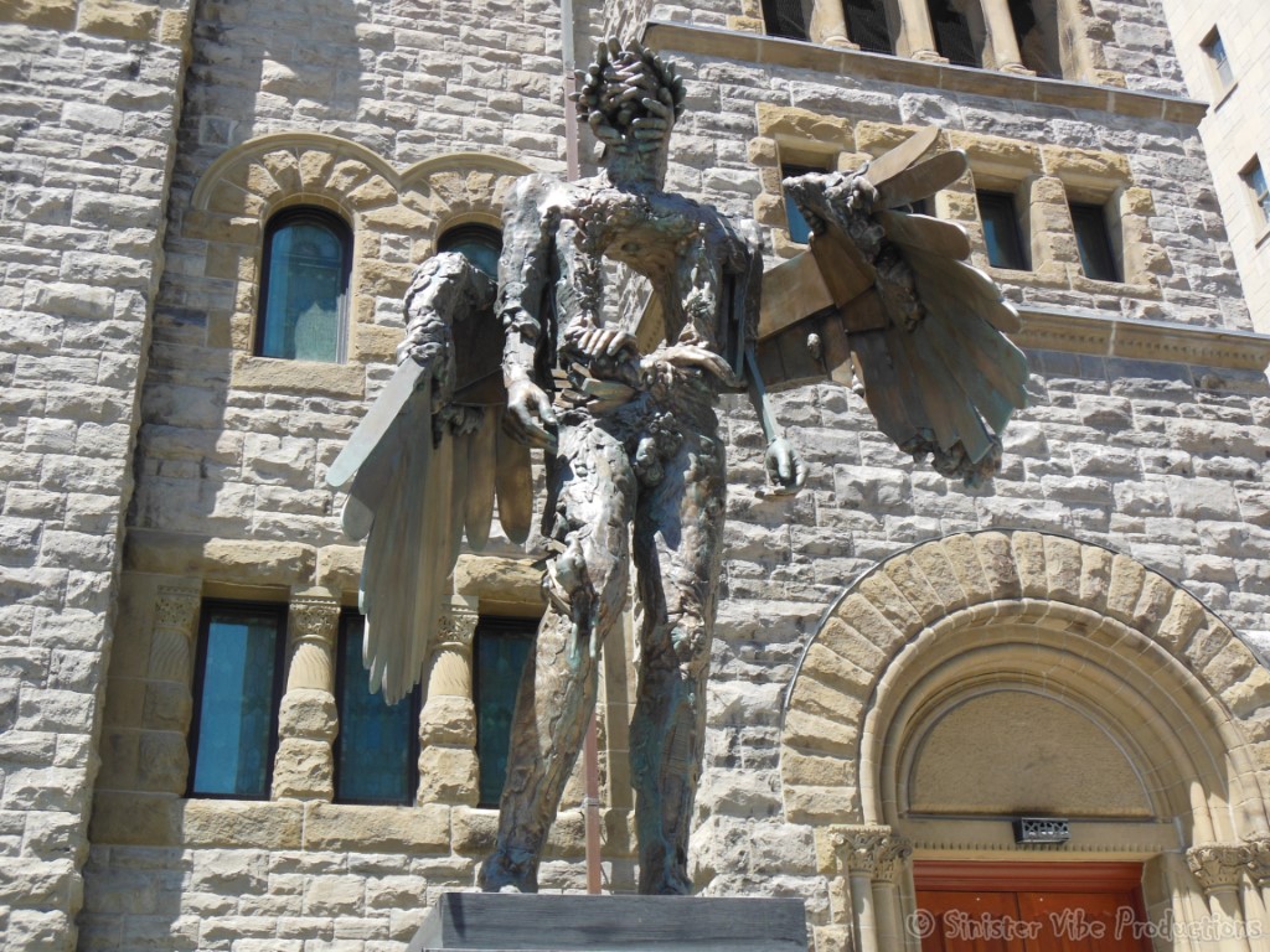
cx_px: 635
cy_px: 476
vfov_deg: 33.6
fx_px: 1578
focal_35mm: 43
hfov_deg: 43.9
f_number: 3.8
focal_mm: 7.7
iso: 125
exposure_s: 1/500
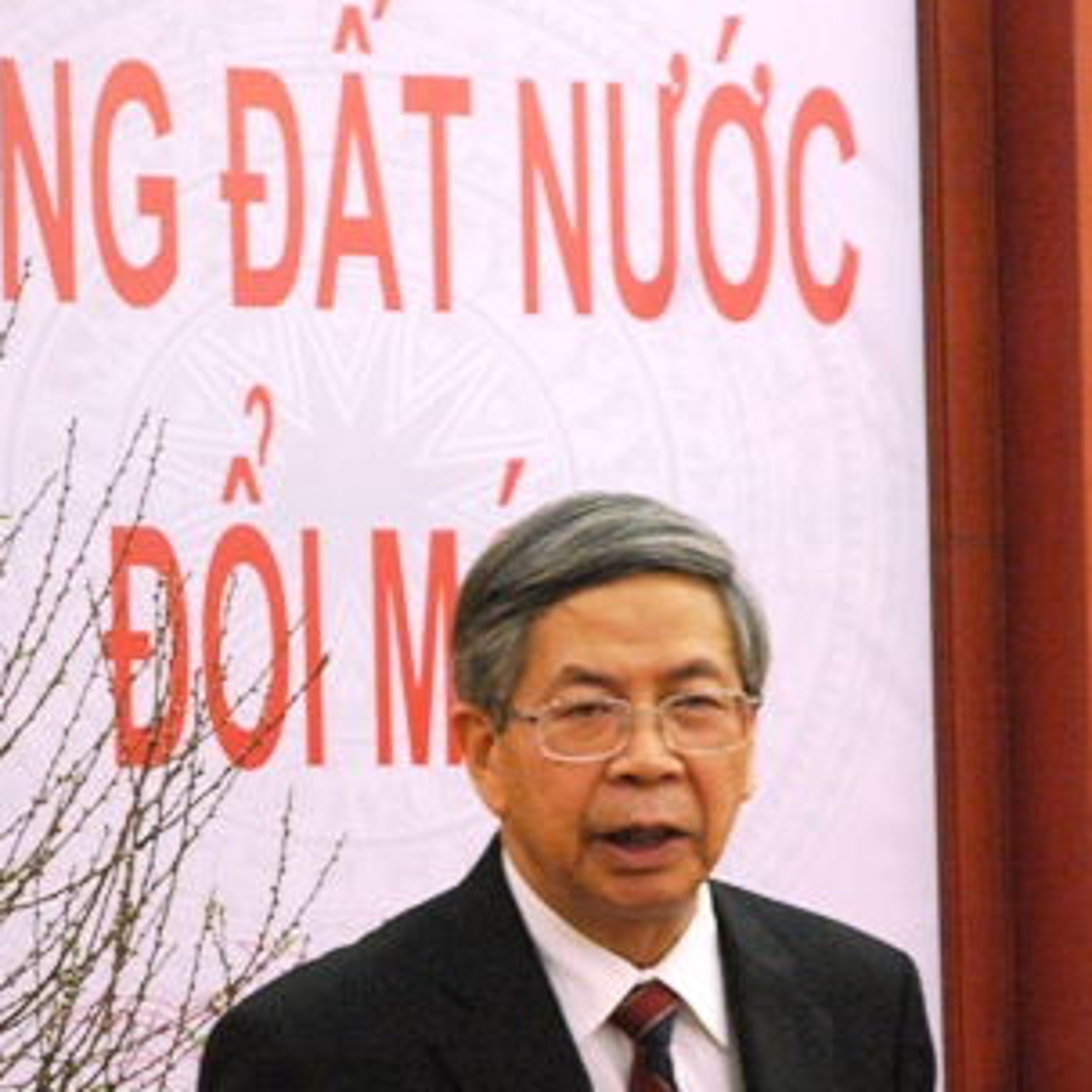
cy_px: 811
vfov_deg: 10.0
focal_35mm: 174
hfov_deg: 10.0
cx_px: 660
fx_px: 6212
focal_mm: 55
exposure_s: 1/50
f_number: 4.5
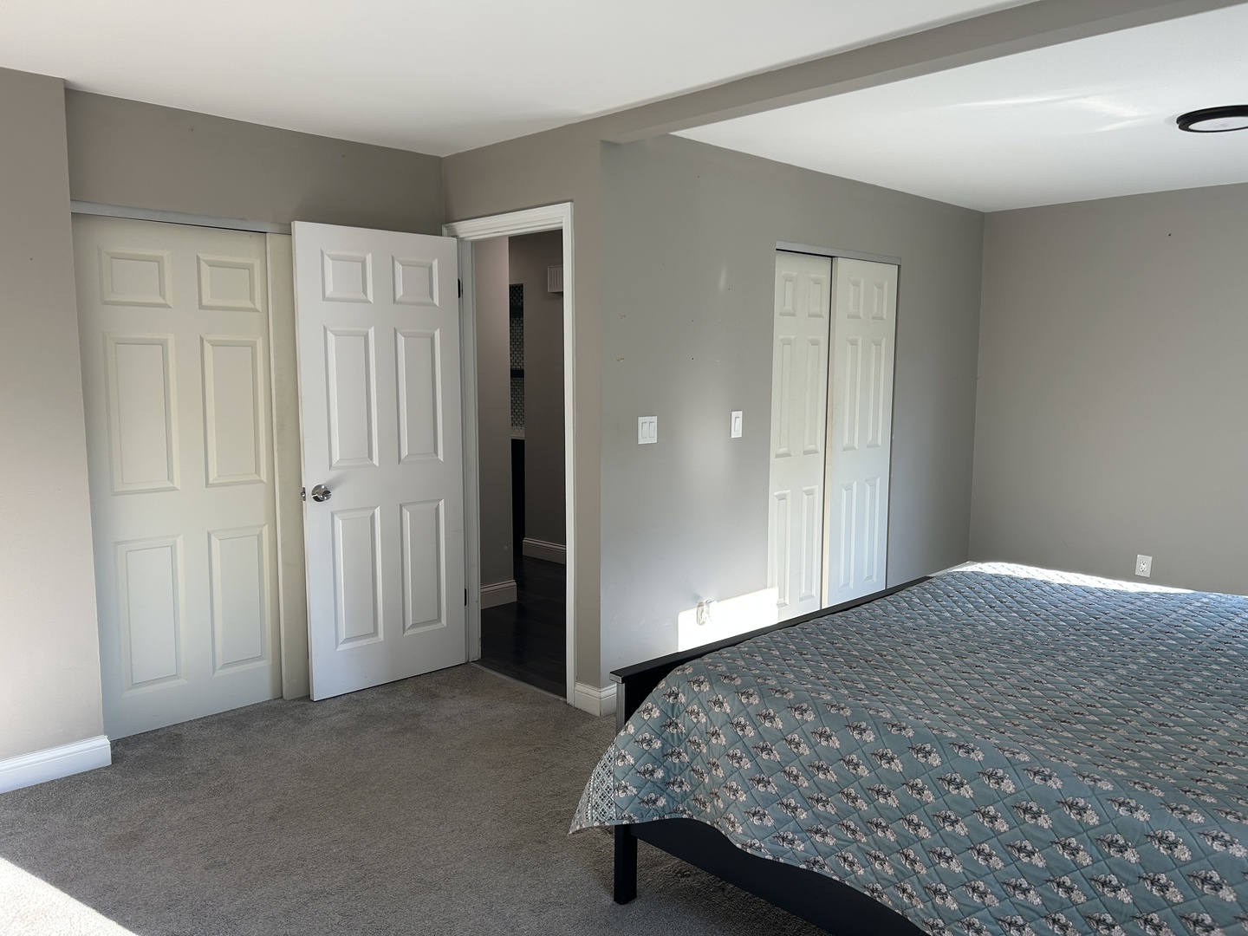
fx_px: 937
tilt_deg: -7.3
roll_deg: +0.4
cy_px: 468
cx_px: 624
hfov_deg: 67.3
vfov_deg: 53.1
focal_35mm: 26
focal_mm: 5.7
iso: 64
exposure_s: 1/159
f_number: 1.5
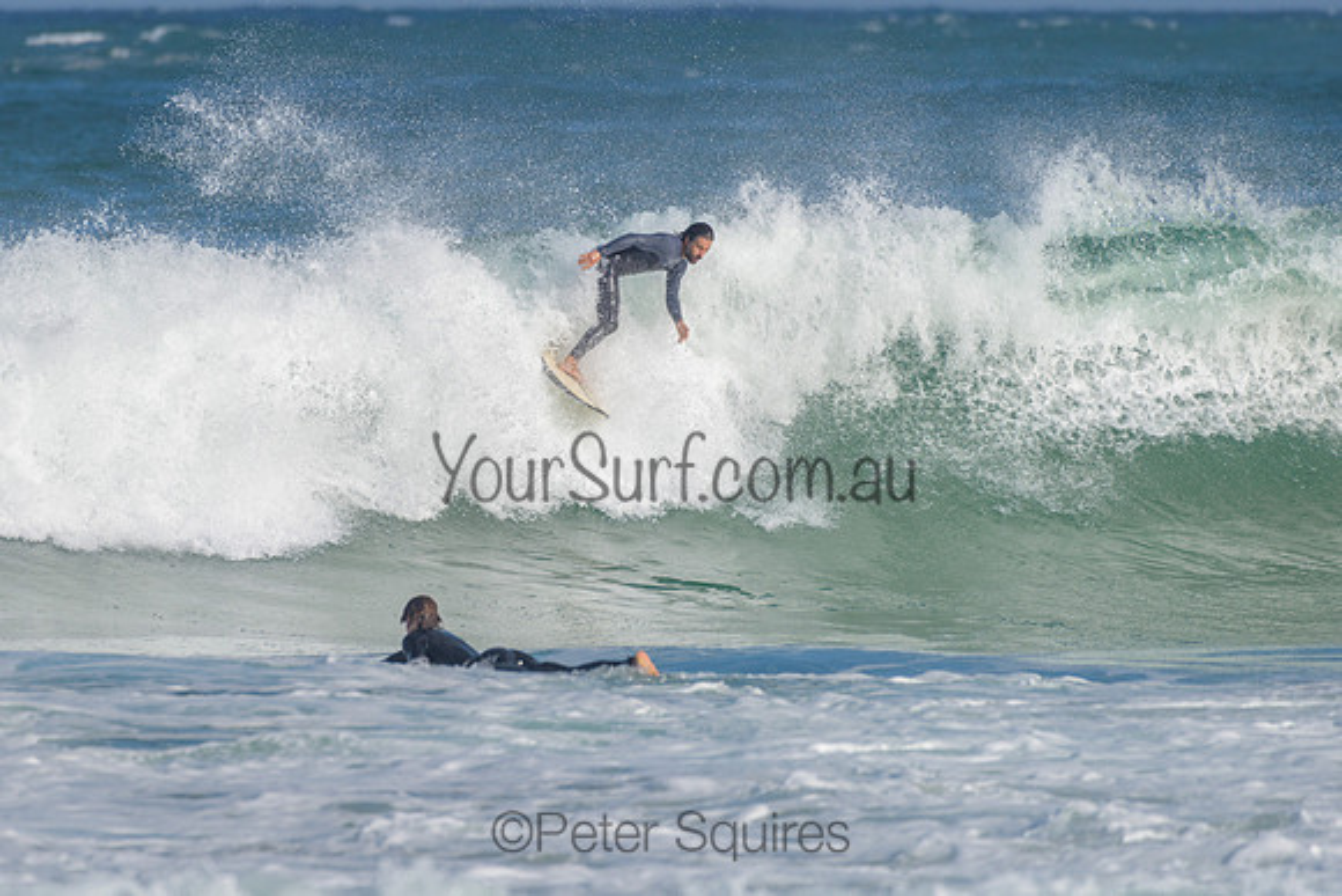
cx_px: 523
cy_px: 354
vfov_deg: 2.2
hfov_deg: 3.4
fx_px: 22839
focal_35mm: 613
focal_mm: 500
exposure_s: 1/2000
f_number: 5.6
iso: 160
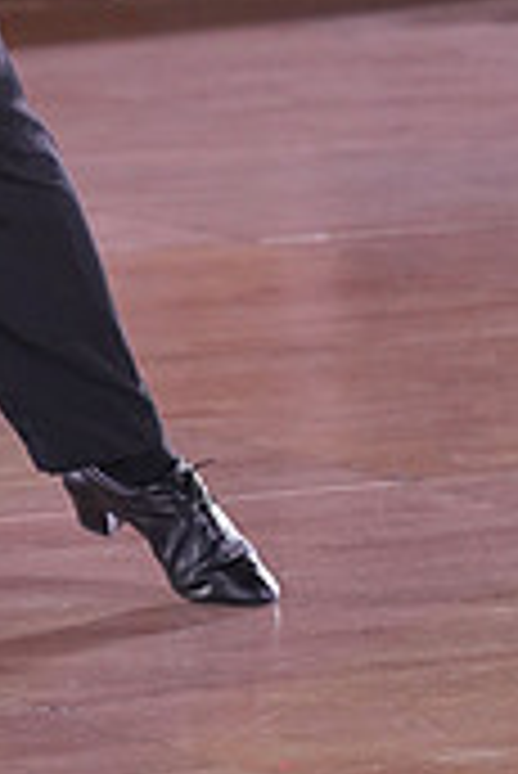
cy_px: -292
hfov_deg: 4.6
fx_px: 6375
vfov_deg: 6.9
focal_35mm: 296
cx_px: -254
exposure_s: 1/400
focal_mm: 88
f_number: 4
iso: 2000
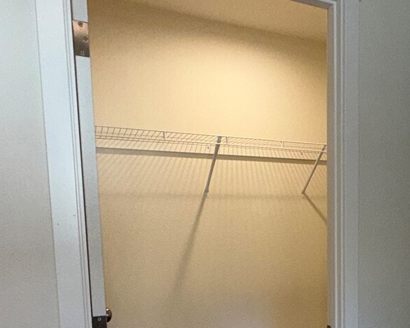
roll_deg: +0.4
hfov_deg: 46.2
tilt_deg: -6.0
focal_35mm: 37
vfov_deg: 38.6
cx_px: 335
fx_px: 449
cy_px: 263
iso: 100
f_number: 2.2
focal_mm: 2.22
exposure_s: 1/120
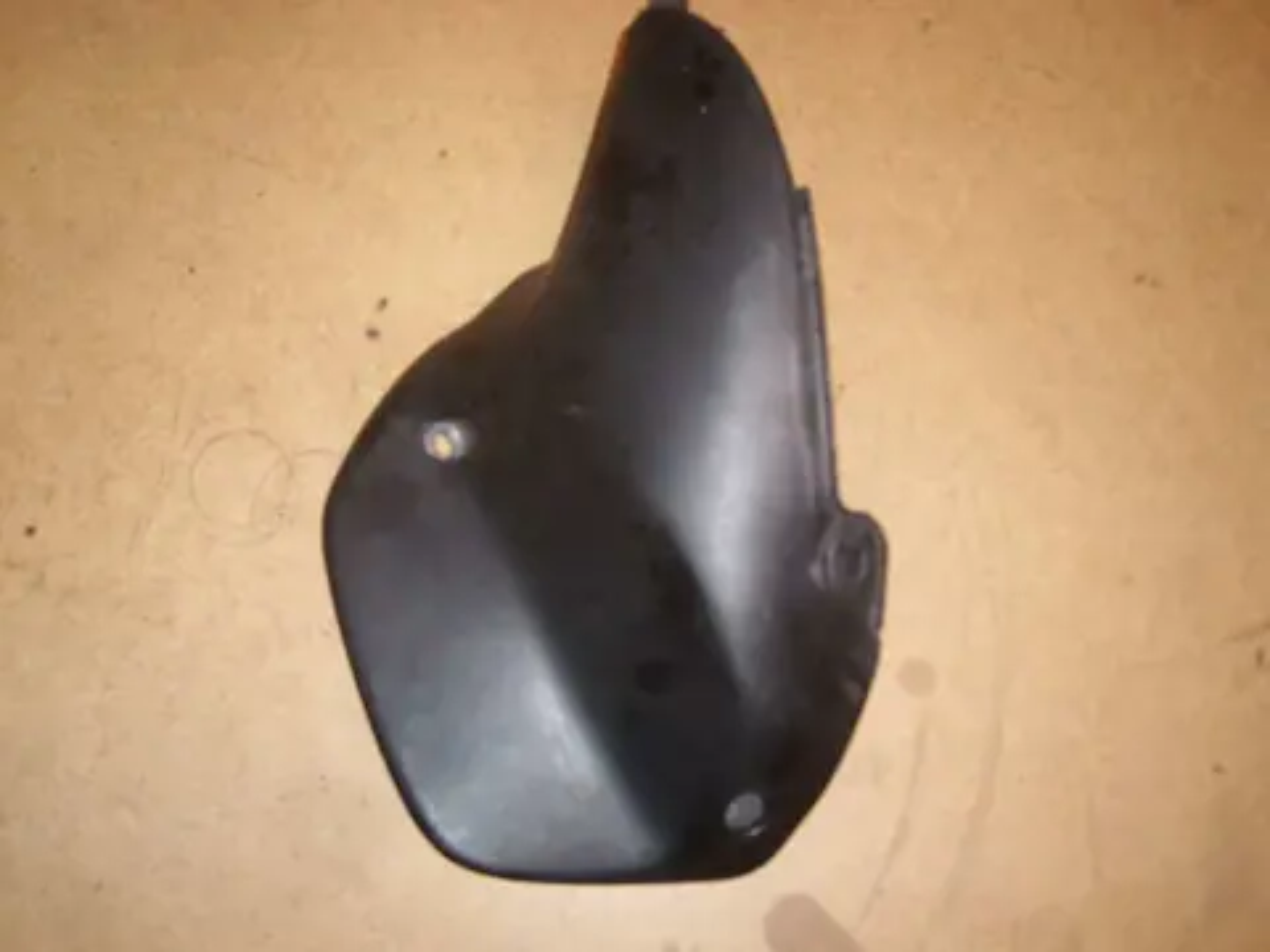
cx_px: 635
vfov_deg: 40.7
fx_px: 1284
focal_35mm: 35
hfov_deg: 52.6
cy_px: 476
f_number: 2.8
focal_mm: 5.8
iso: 50
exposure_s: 1/30
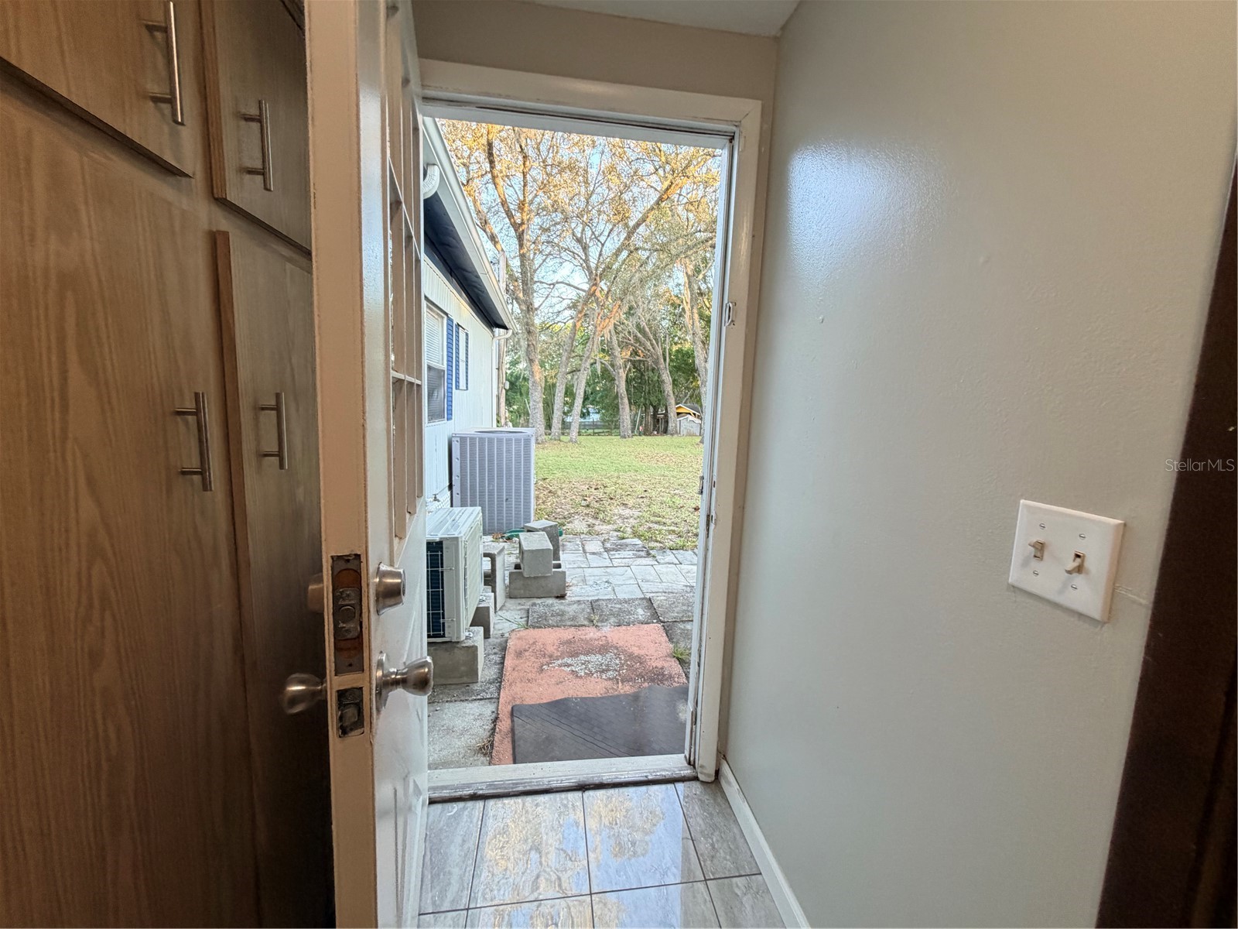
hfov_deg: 102.1
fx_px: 501
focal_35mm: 14
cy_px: 464
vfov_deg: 85.7
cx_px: 619
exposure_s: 1/120
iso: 200
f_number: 2.2
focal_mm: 2.22
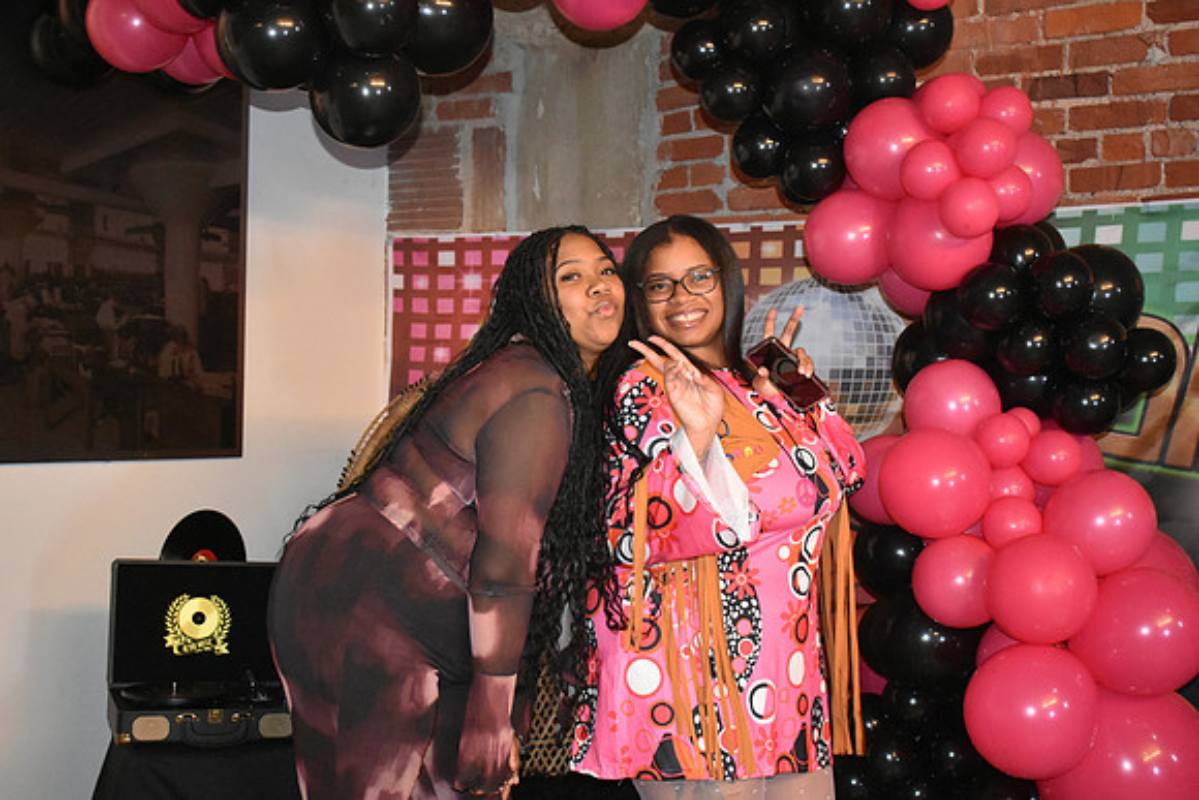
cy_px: 400
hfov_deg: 42.3
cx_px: 600
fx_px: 1549
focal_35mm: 46
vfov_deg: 29.0
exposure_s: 1/60
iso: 6400
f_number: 4.2
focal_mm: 31
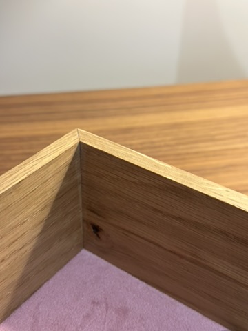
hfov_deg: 30.3
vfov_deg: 39.7
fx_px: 459
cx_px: 124
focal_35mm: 48
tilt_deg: -33.9
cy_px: 166
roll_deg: -2.6
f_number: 1.78
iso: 200
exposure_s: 1/50
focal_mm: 6.86
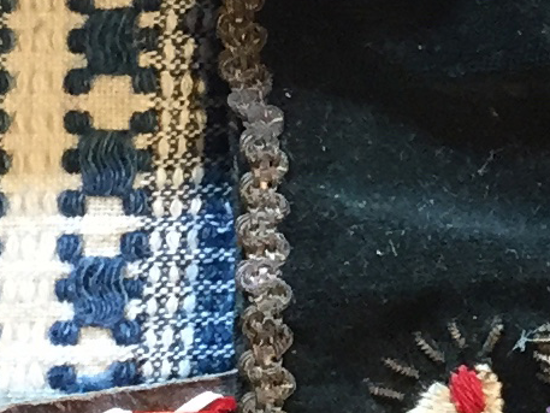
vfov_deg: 7.2
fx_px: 3290
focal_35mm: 207
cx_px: 1246
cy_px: 20
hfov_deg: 8.8
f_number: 2.2
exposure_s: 1/30
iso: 100
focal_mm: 4.15
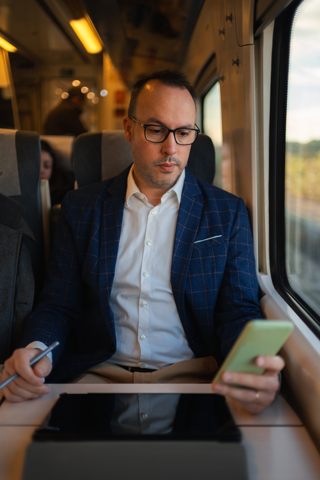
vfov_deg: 54.4
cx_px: 160
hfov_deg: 37.9
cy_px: 240
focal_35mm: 35
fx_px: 467
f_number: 1.4
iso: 200
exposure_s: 1/200
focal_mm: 35
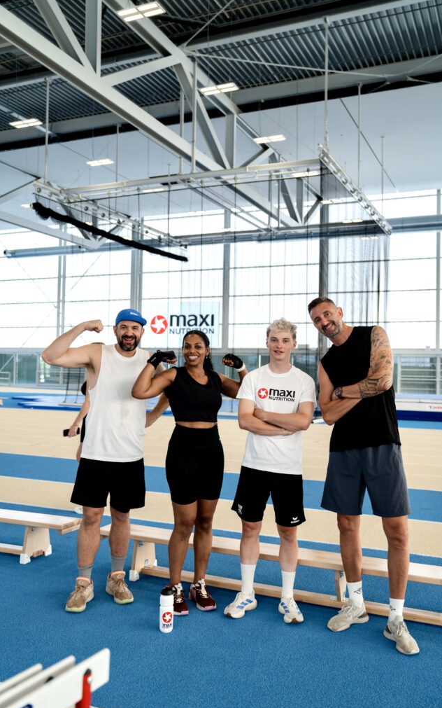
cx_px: 238
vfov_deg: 59.7
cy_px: 356
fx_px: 617
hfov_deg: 39.4
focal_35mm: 32
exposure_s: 1/160
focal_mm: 31
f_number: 2.8
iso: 200
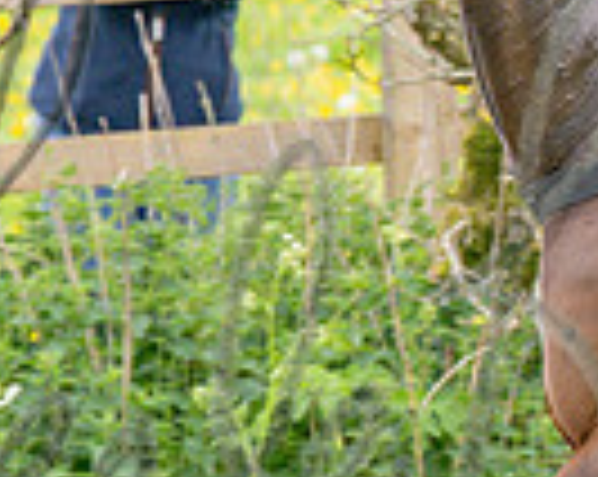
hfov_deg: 2.8
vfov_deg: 2.2
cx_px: 690
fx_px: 12247
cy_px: 158
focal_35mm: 693
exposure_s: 1/800
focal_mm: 120
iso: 400
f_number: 4
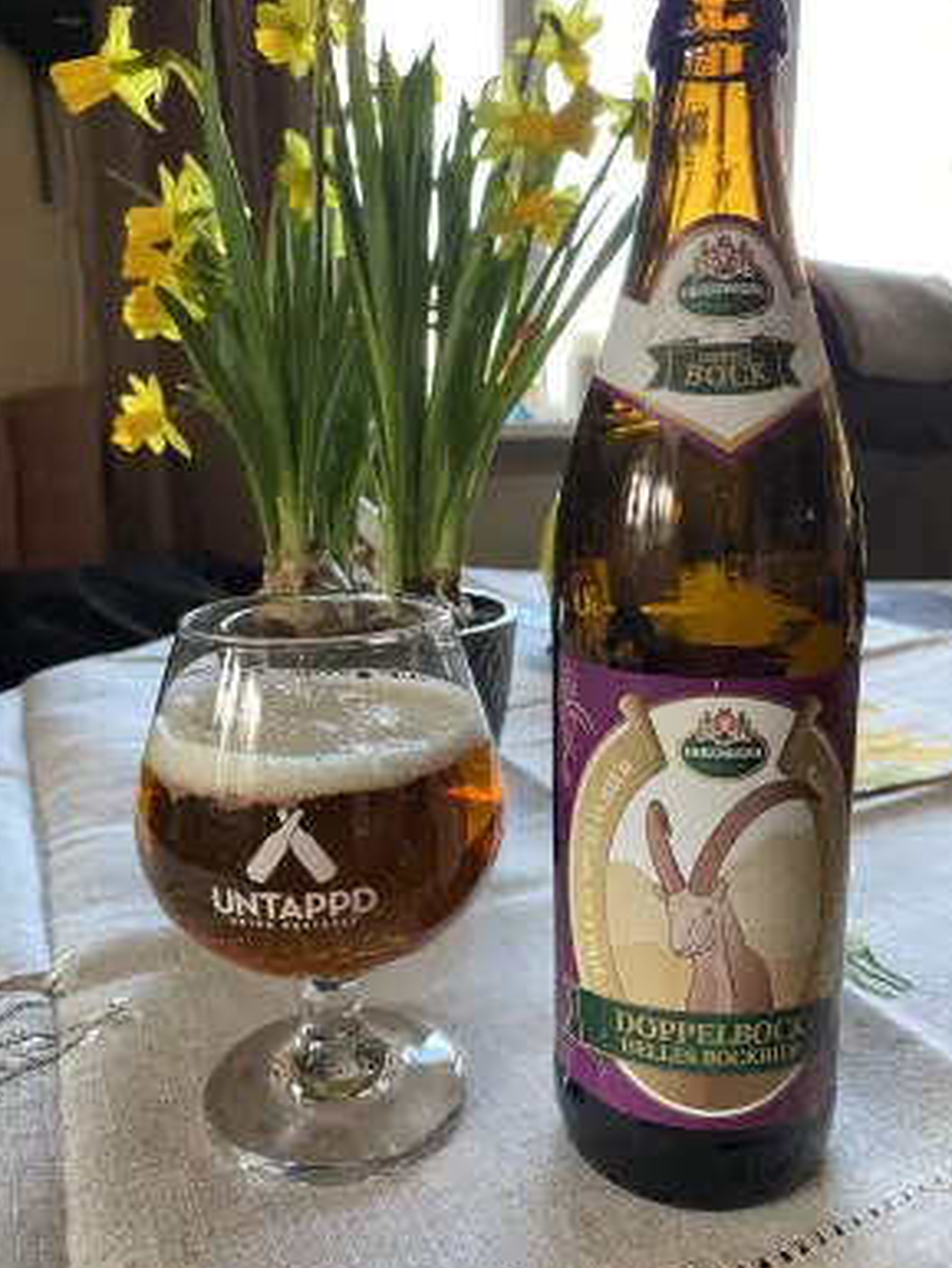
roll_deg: +0.8
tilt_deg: -10.8
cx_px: 468
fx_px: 990
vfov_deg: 65.3
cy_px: 629
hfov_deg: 51.4
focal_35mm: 27
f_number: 1.8
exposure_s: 1/75
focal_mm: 4.25
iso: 125
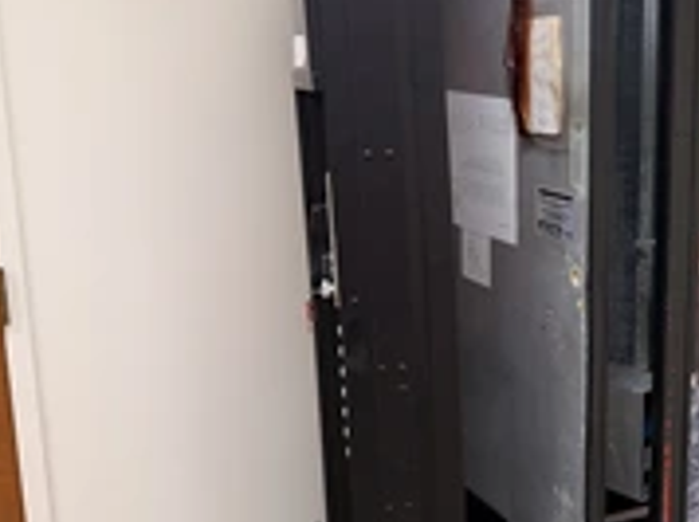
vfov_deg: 26.9
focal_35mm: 54
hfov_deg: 33.3
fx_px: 1089
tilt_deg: -10.6
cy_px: 294
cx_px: 656
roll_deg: +0.1
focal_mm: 6.76
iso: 160
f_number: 1.78
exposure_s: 1/60
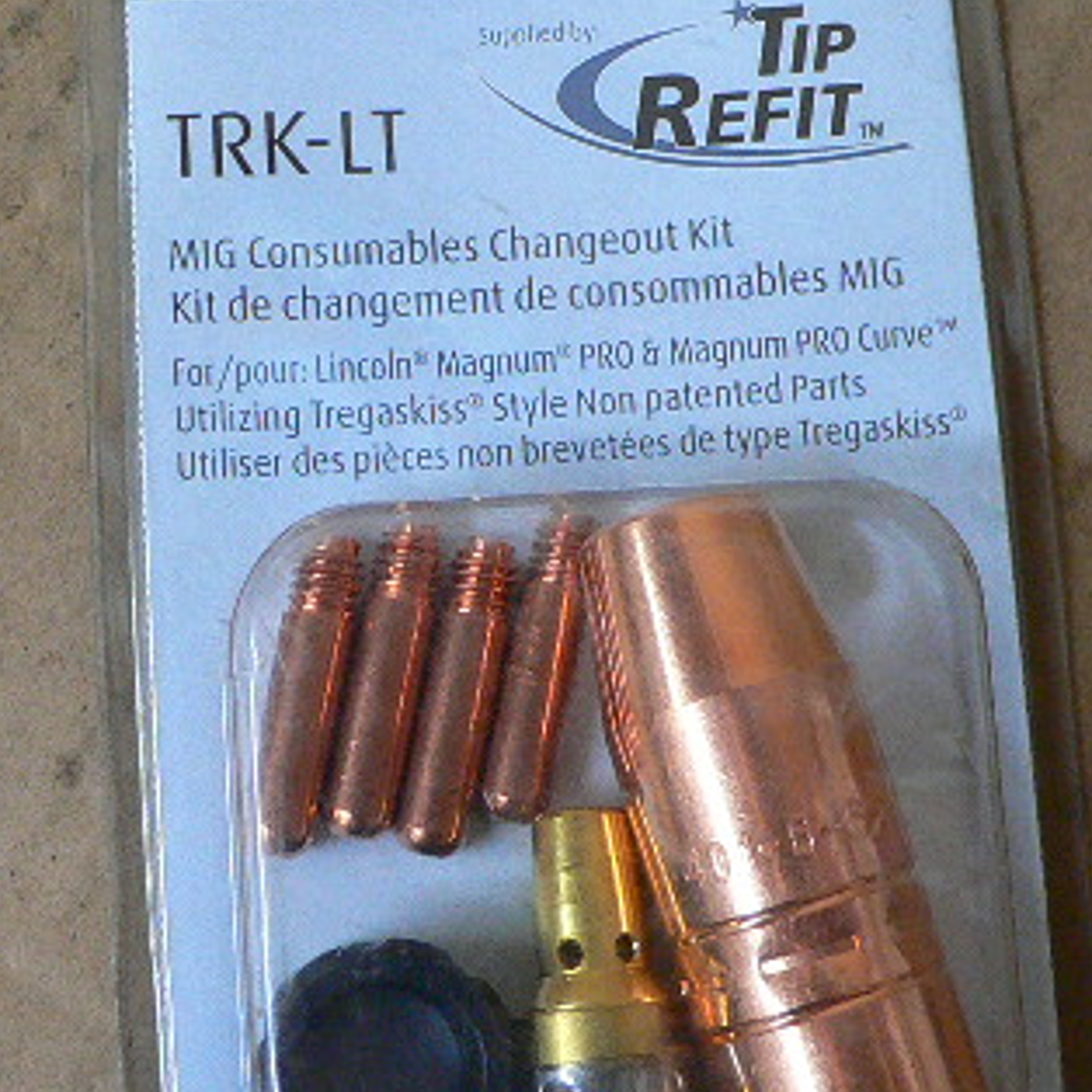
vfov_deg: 27.2
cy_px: 435
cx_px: 508
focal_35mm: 63
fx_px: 2248
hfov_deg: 27.3
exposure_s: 1/20
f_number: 2.8
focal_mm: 4.6
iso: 200
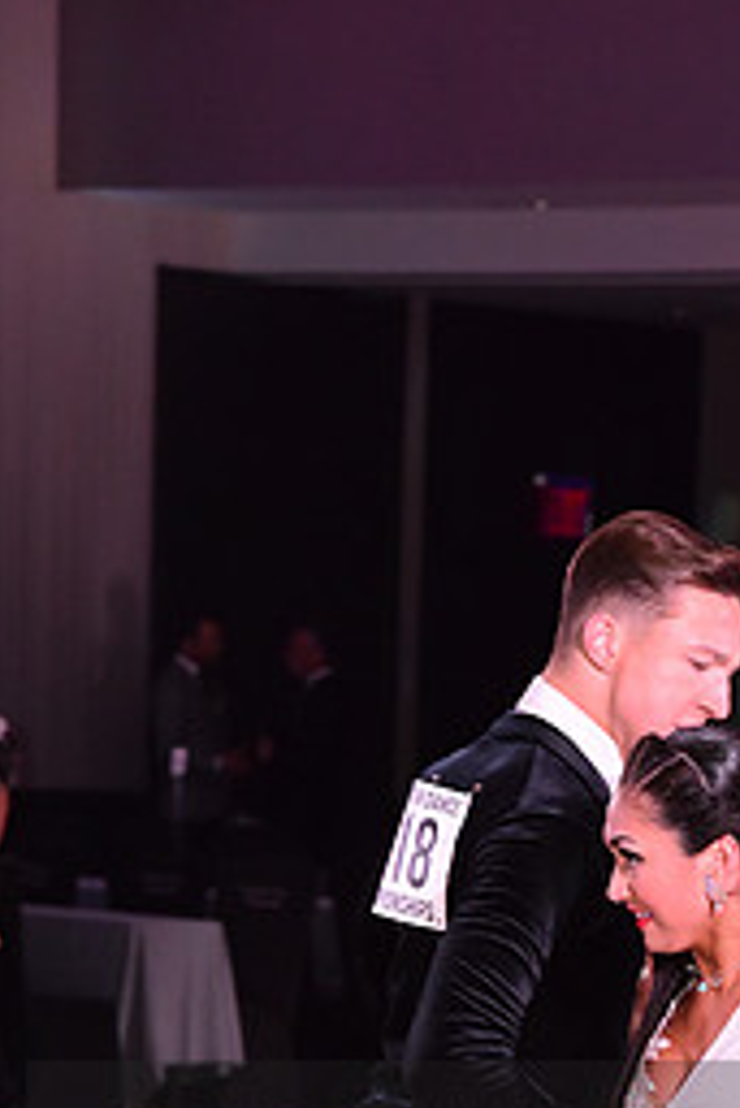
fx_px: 6004
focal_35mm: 195
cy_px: 1208
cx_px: 625
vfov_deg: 10.4
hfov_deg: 7.0
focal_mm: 86
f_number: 6.3
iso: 2500
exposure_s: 1/250
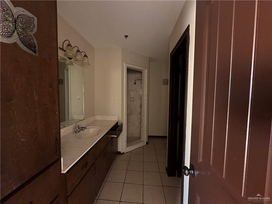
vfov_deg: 85.7
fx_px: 110
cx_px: 136
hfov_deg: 102.1
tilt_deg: -3.6
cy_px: 102
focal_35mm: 14
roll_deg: -1.2
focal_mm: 2.22
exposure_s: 1/60
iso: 640
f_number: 2.2
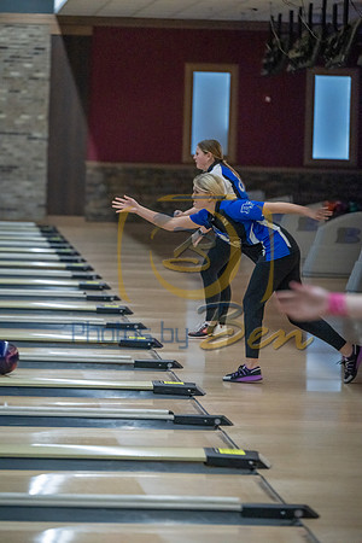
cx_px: 181
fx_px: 2489
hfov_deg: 8.3
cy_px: 272
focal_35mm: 165
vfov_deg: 12.5
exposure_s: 1/800
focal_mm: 165
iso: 4000
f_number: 3.5
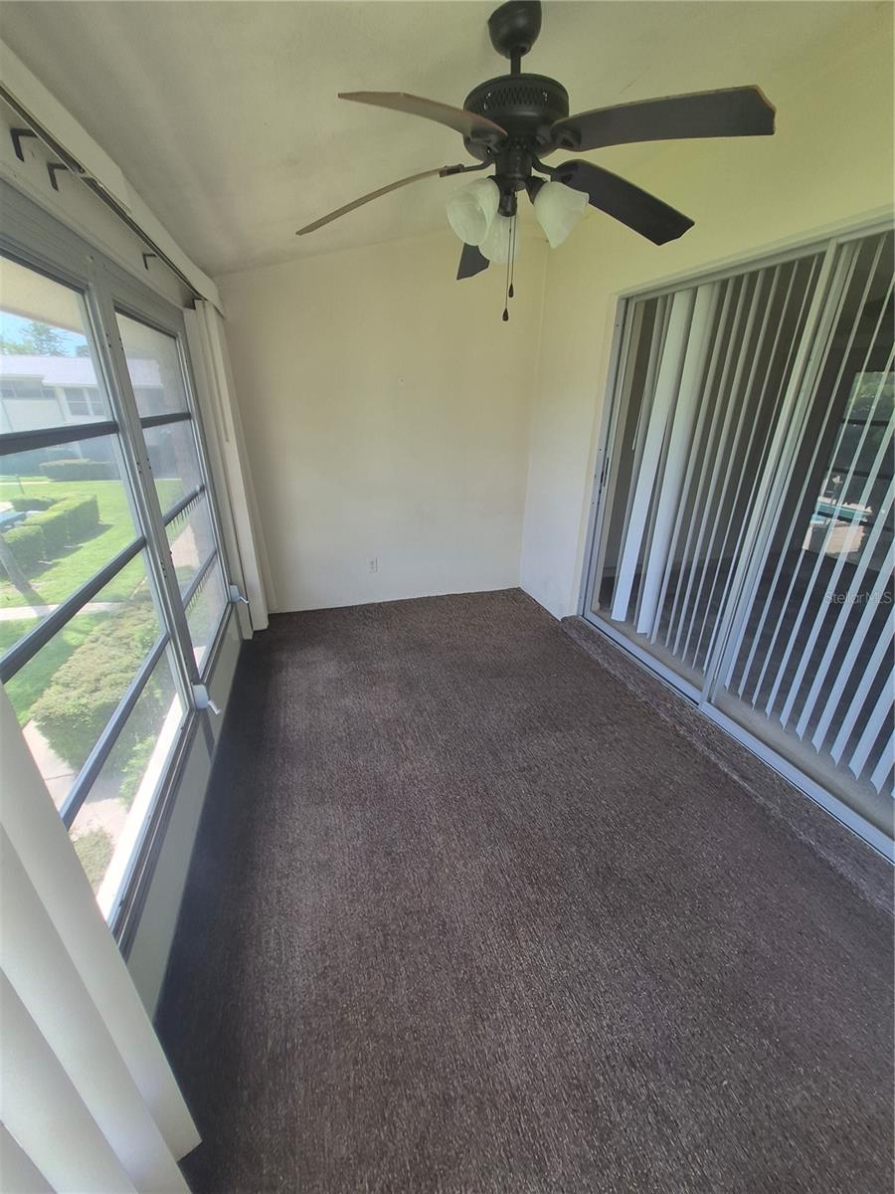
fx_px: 448
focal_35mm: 13
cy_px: 597
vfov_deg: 106.2
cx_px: 448
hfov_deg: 89.9
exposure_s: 1/120
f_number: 2.2
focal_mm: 1.74
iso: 50
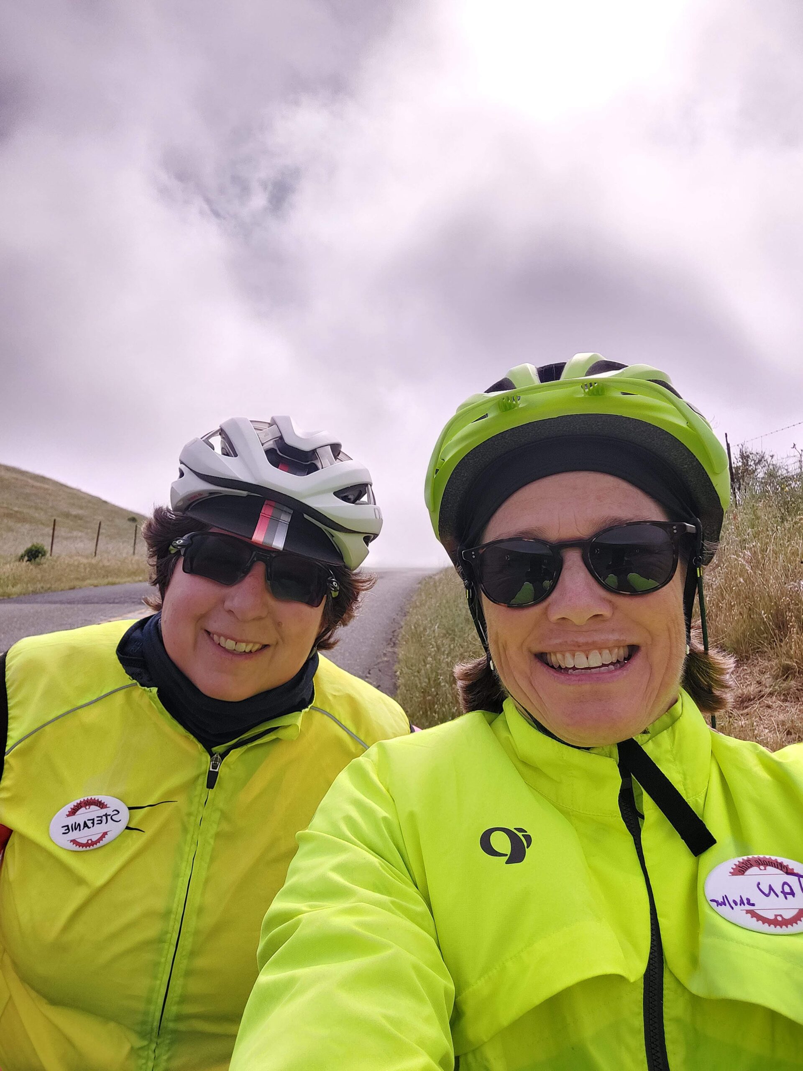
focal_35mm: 25
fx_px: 773
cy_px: 536
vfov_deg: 69.4
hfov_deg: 54.9
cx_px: 402
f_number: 2.2
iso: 40
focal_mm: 3.72
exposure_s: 1/956
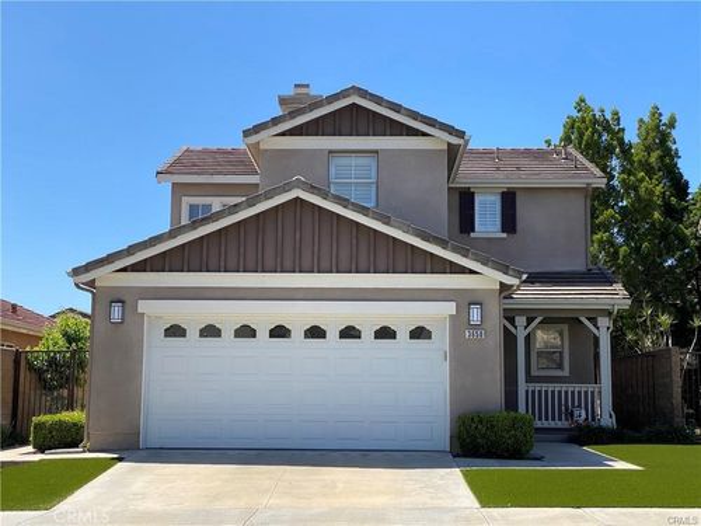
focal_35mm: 52
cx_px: 350
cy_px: 263
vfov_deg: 28.0
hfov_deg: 36.8
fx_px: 1053
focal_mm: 6
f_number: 2
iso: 20
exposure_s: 1/1712
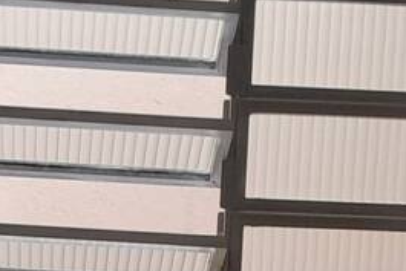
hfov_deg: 13.9
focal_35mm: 147
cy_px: 672
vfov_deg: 8.5
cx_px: 120
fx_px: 1659
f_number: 1.8
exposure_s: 1/60
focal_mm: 3.98
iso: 250
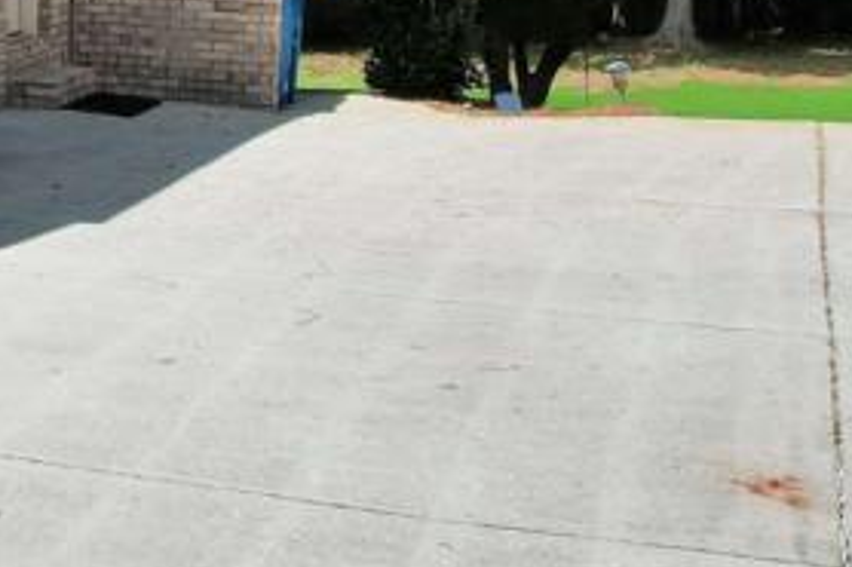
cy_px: -193
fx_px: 2247
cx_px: -129
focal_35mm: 95
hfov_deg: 20.3
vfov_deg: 13.8
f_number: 2.8
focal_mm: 8.38
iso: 100
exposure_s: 1/2000
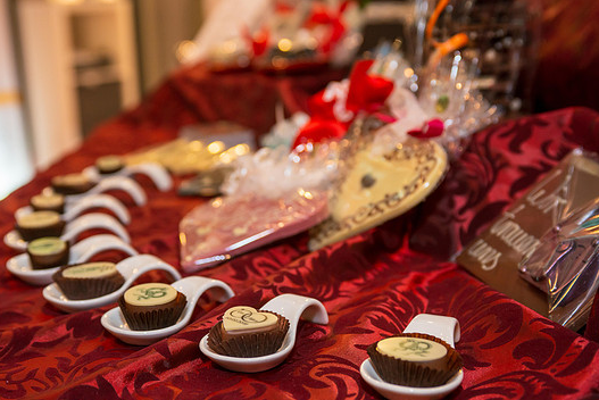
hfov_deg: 36.2
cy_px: 210
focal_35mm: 55
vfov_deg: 24.6
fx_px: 916
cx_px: 277
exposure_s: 1/50
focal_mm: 50
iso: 1000
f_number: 4.5
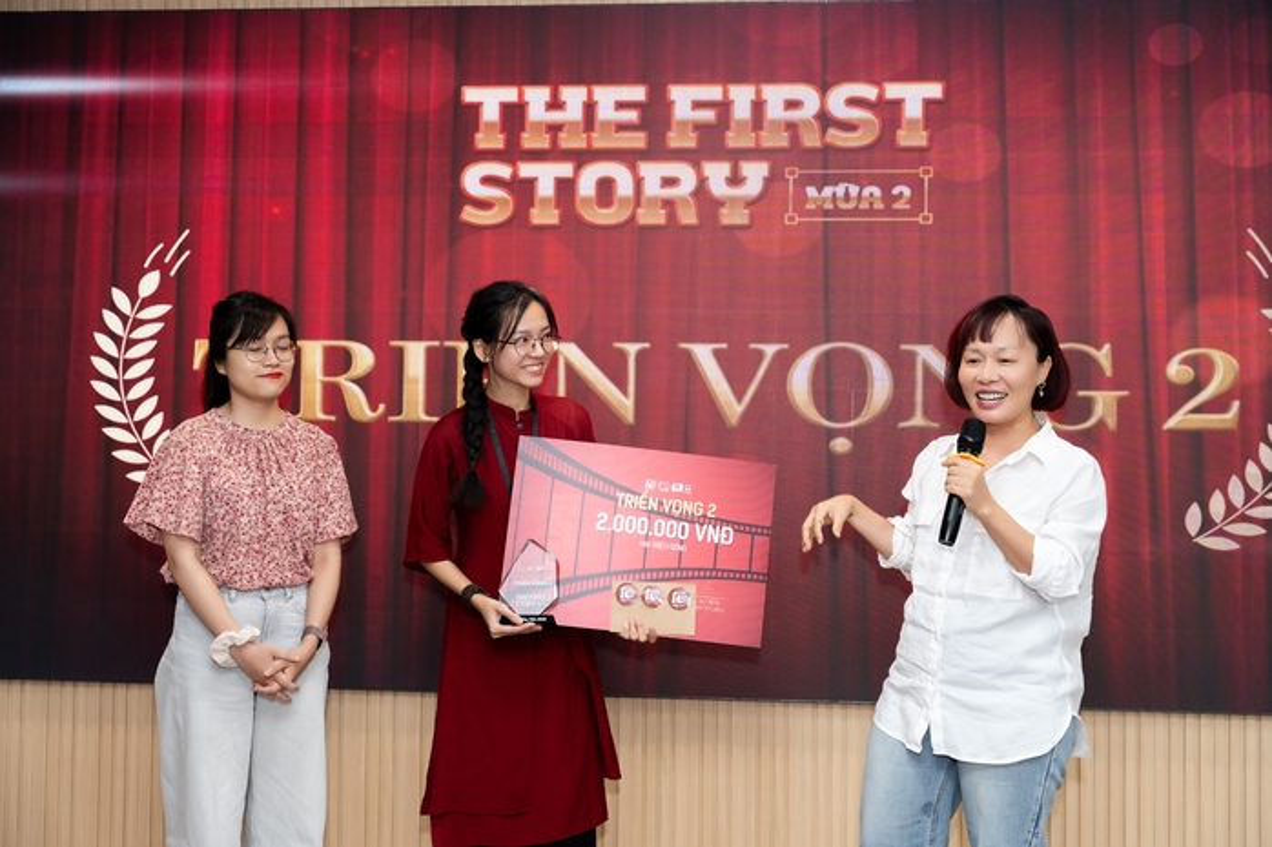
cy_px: 424
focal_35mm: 48
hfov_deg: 41.1
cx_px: 636
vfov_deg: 28.1
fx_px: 1695
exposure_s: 1/125
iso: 800
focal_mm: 48
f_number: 4
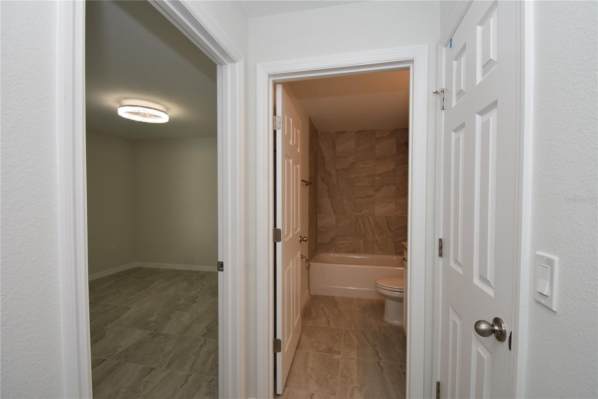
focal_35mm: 15
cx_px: 299
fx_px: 249
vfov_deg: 77.3
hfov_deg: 100.4
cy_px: 200
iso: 200
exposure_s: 1/80
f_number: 4.5
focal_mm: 10
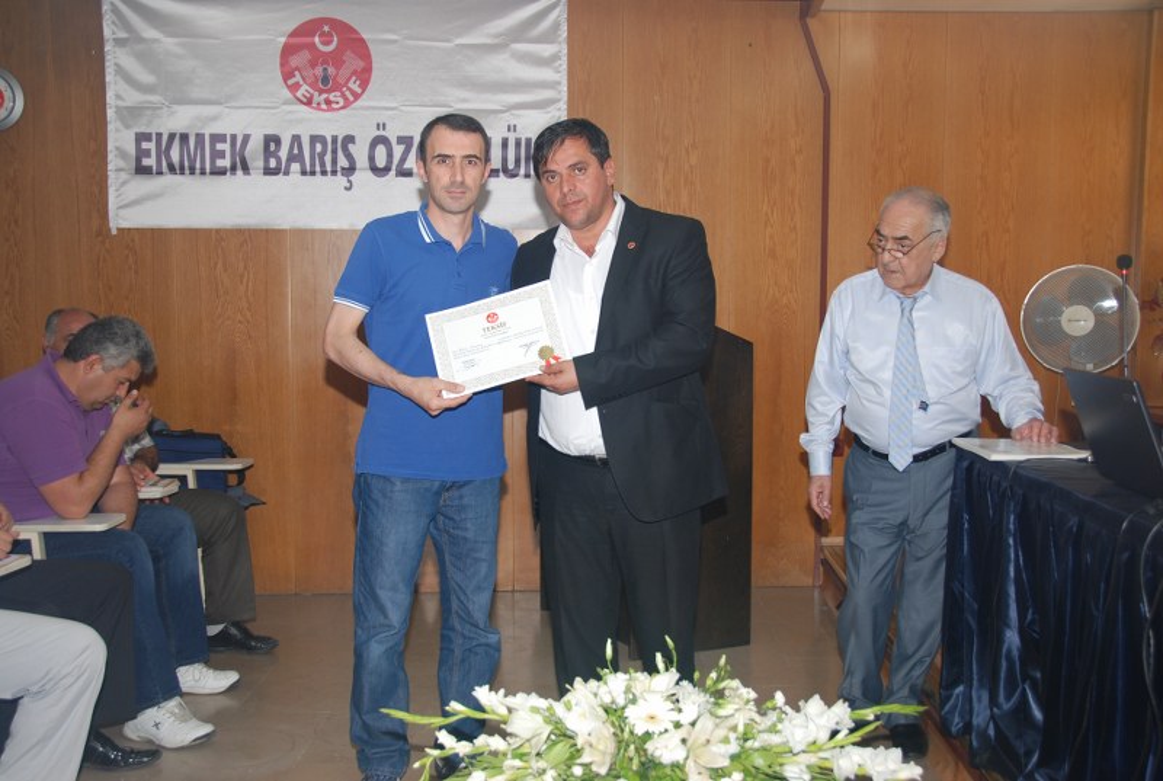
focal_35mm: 39
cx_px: 582
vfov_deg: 34.4
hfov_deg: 49.5
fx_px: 1262
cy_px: 390
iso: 200
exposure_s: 1/60
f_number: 4
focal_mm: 26
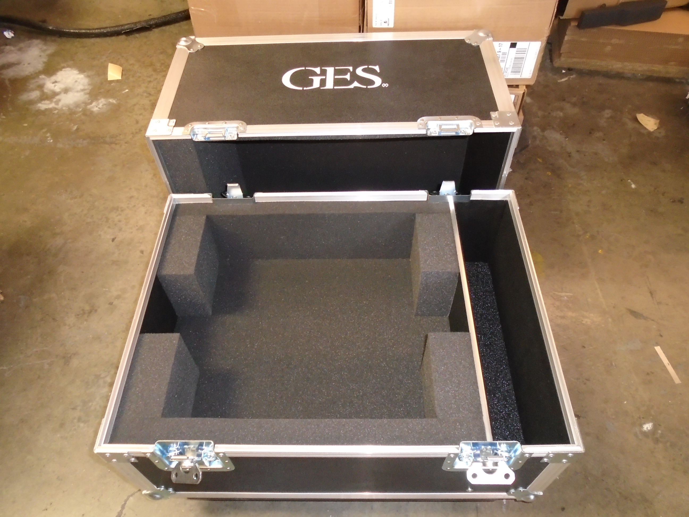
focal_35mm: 26
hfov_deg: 67.3
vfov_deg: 53.1
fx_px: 518
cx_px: 344
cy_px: 258
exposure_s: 1/30
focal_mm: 4.6
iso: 400
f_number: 3.2
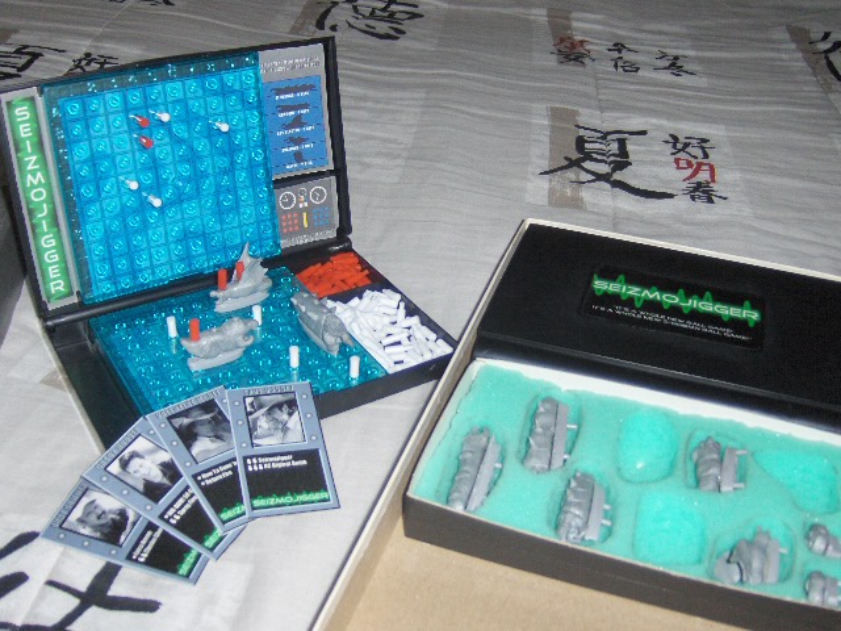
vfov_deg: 40.7
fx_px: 850
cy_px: 316
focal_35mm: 35
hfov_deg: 52.6
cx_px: 420
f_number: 2.8
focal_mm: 7.5
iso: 100
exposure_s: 1/60
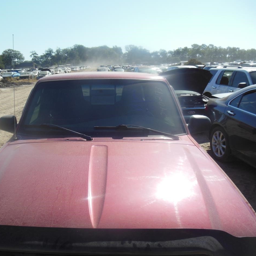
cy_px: 128
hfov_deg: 53.3
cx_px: 93
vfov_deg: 54.0
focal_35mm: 30
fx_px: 251
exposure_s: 1/1500
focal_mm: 4.5
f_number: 3.2
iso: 125
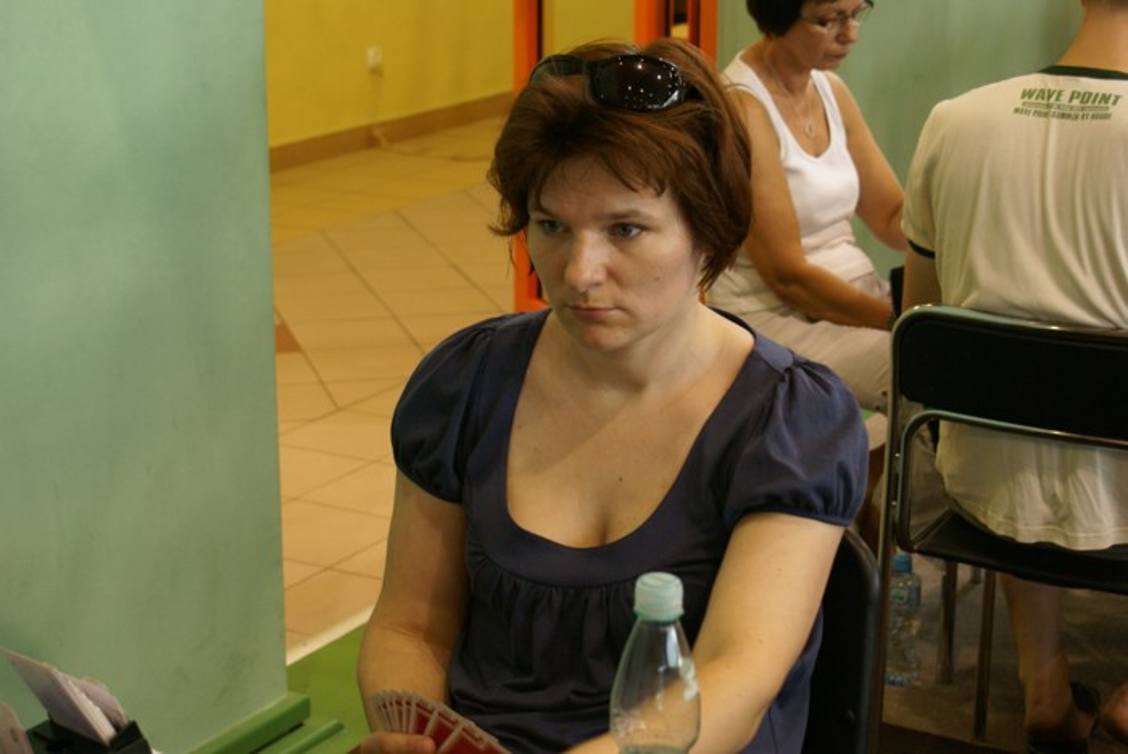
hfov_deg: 27.0
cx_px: 564
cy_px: 377
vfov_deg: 18.2
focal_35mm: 75
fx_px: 2352
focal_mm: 50
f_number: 5.6
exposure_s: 1/20
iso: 400
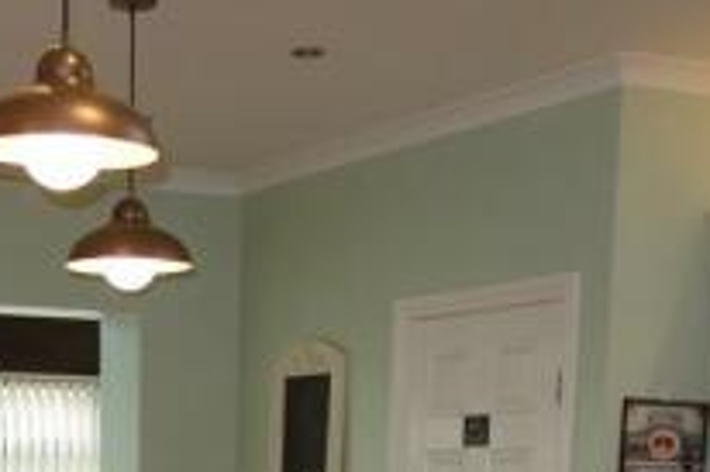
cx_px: 150
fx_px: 1754
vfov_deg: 14.2
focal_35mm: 89
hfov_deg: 22.6
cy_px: 749
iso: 125
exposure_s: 1/60
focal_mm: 10.4
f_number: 1.8
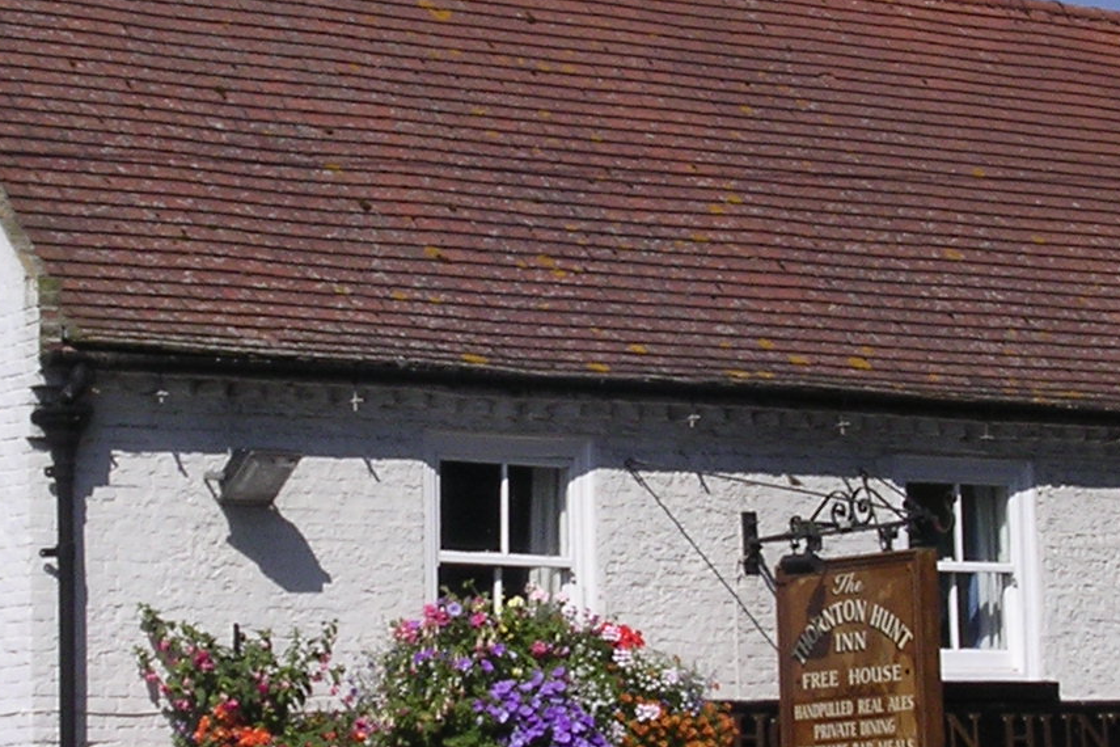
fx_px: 4106
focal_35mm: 132
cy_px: 381
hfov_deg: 15.5
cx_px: 528
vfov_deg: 10.4
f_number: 6.4
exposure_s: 1/434
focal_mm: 8
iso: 100
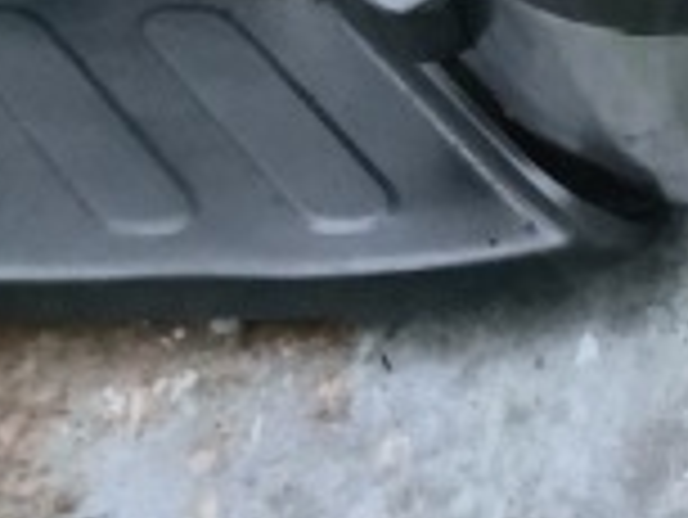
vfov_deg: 13.8
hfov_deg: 17.4
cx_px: 1052
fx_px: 2009
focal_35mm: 101
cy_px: -259
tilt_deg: -57.5
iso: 640
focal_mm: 3.3
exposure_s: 1/30
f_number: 2.4
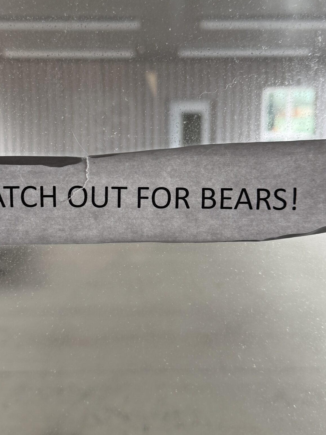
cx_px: 121
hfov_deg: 35.8
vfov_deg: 46.7
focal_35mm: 40
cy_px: 187
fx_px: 502
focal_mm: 6.76
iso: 160
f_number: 1.78
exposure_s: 1/121
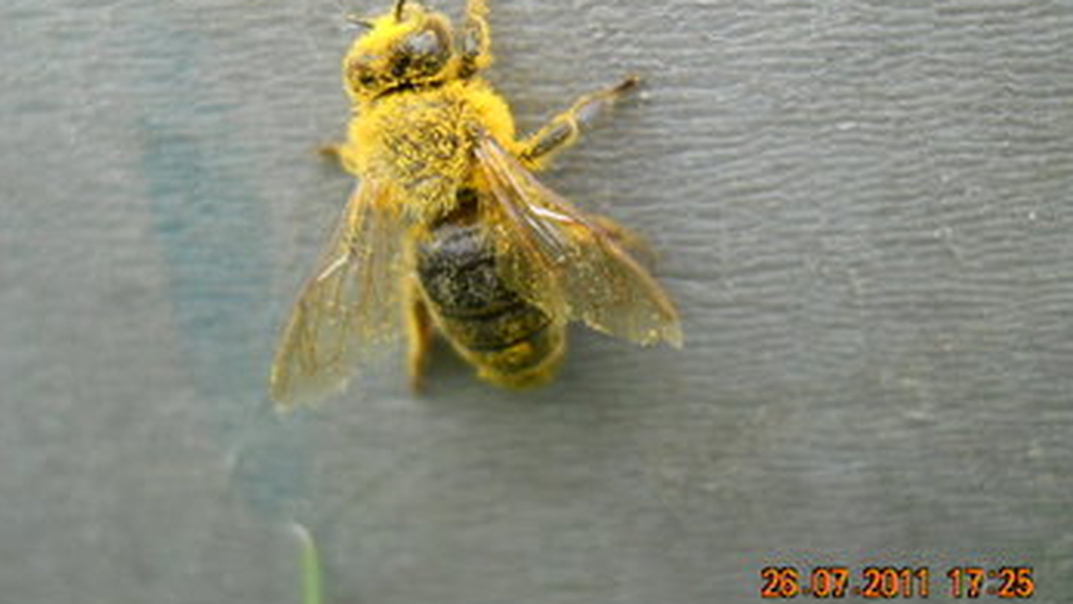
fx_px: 1281
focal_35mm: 45
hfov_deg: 45.5
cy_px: 263
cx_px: 536
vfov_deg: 26.5
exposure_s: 1/100
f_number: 3.1
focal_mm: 6.72
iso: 400
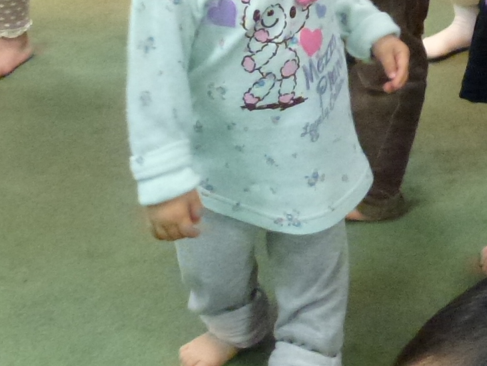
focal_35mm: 84
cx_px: 566
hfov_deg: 21.8
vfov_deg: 15.9
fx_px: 1182
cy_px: -203
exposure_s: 1/60
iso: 800
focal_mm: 4.3
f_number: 3.3
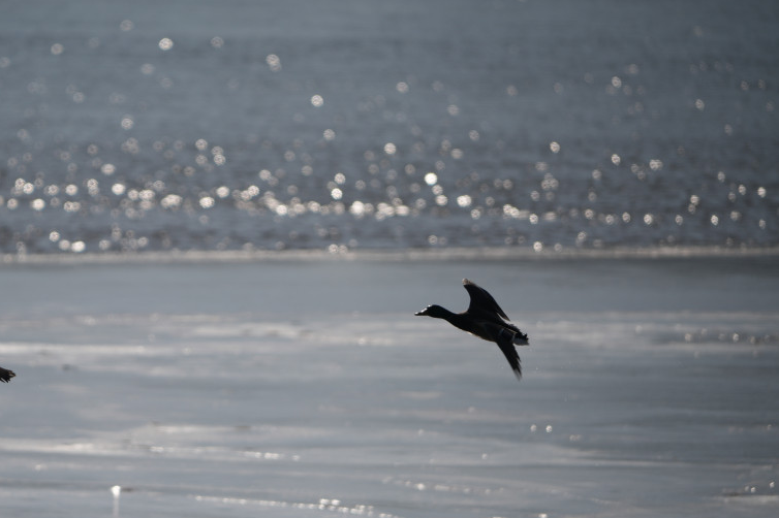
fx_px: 23467
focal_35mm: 1085
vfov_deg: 1.3
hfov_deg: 1.9
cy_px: 337
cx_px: 233
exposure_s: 1/1250
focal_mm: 770
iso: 100
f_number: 8
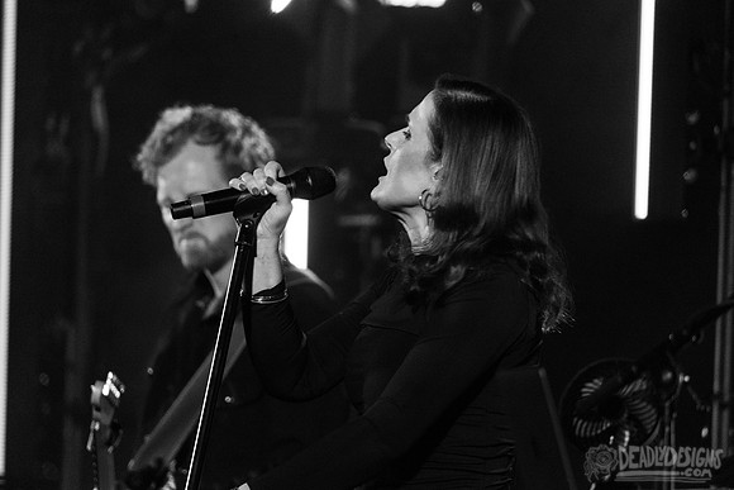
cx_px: 367
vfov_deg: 2.3
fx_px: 12236
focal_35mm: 600
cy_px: 245
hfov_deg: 3.4
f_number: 6.3
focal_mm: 600
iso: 4000
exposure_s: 1/125
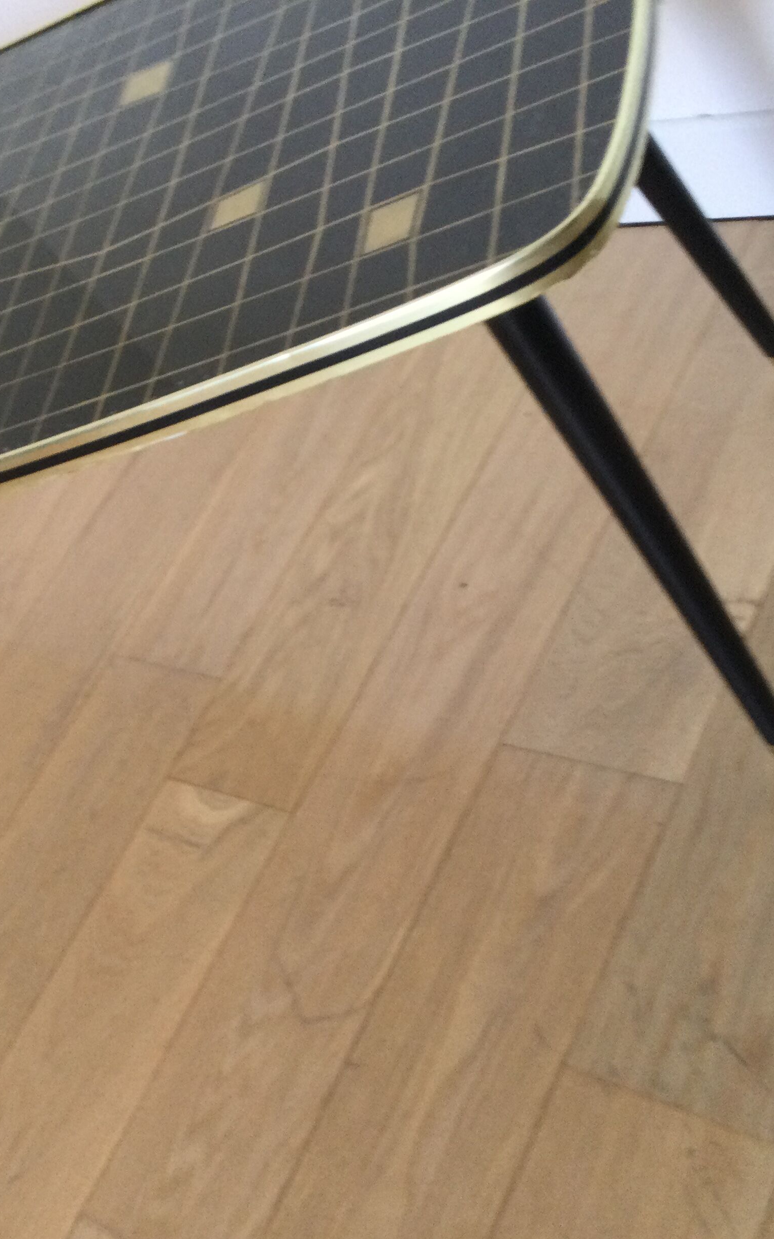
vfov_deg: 45.3
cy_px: 622
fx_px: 1485
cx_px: 279
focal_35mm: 44
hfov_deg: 29.1
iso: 64
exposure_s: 1/33
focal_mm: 3.3
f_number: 2.4
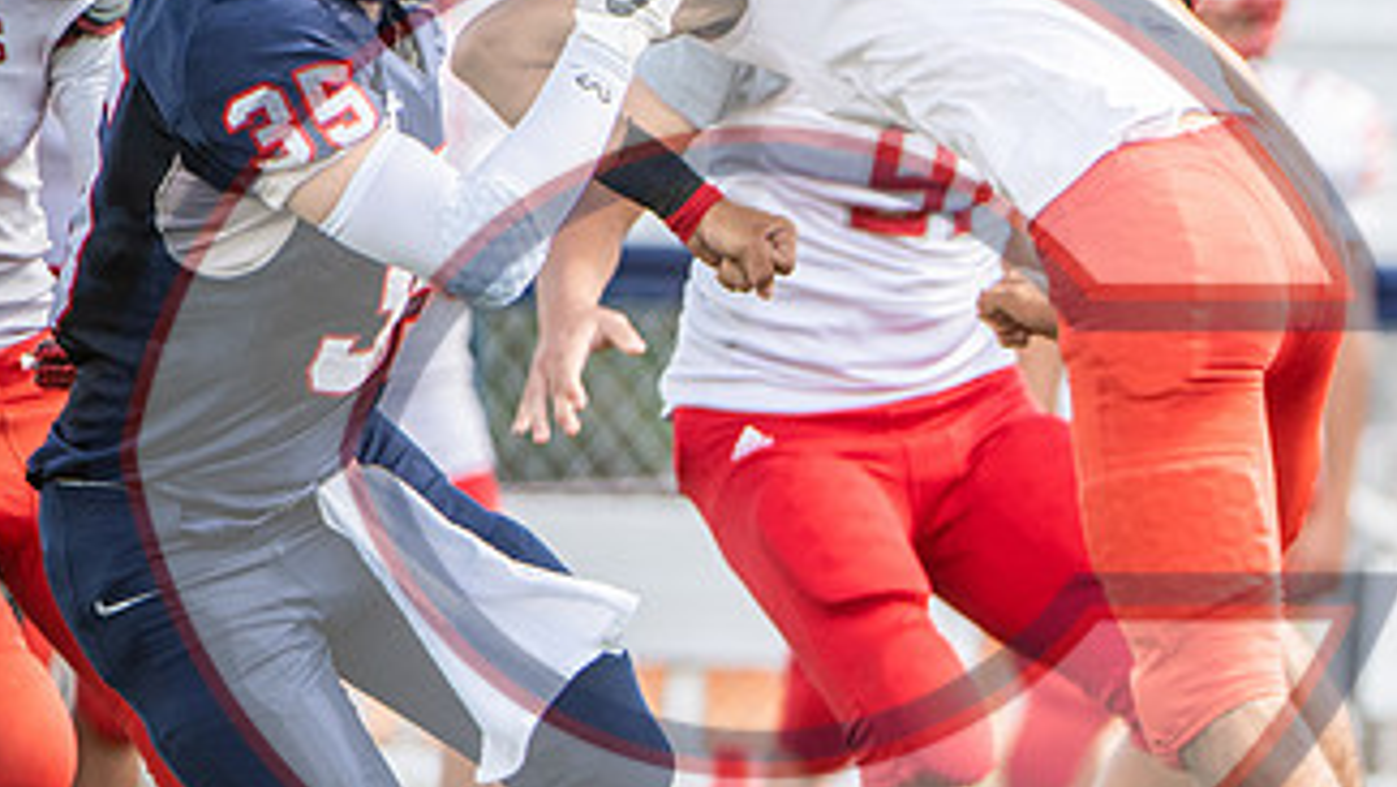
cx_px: 2312
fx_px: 37756
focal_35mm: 1019
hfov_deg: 2.1
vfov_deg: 1.2
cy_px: 558
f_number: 4
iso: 560
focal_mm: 290
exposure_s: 1/1000
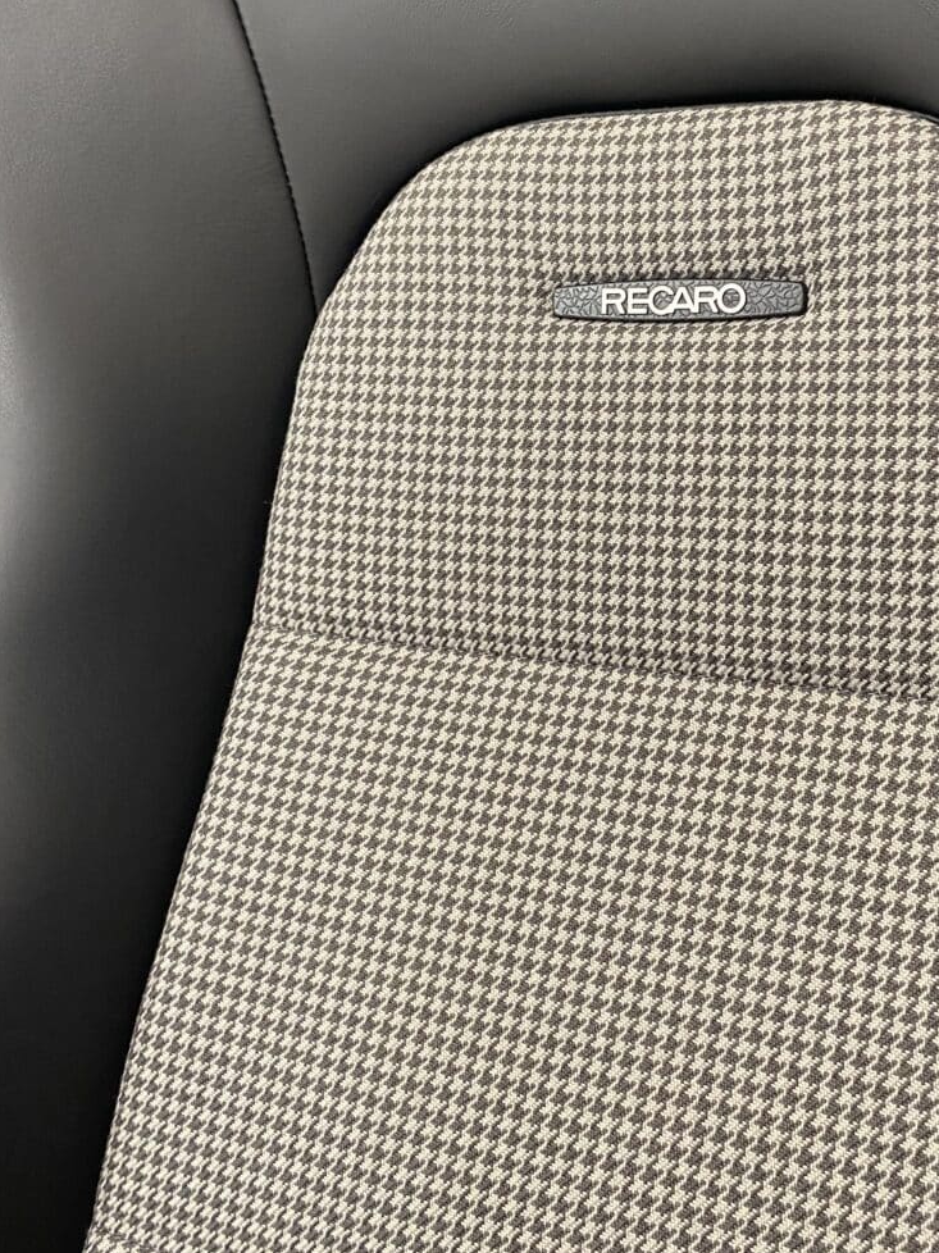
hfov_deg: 36.5
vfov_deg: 47.0
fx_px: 1411
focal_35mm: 39
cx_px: 619
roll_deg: -0.3
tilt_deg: -7.2
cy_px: 404
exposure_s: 1/50
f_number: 1.8
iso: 200
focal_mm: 4.25
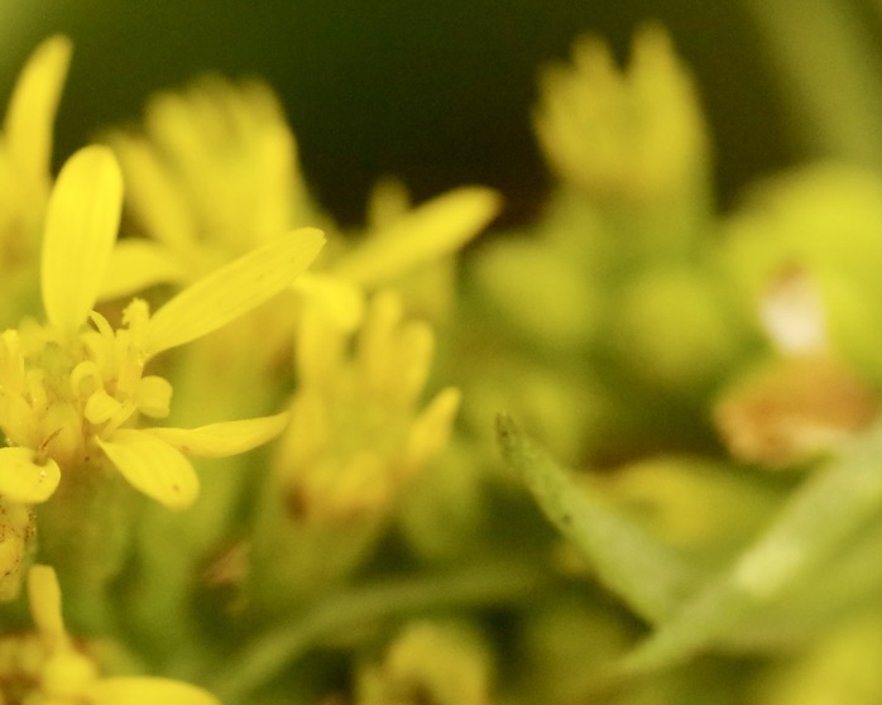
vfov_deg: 6.8
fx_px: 5898
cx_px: 273
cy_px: 563
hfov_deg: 8.5
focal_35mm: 226
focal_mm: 70
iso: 1600
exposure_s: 1/200
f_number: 5.6
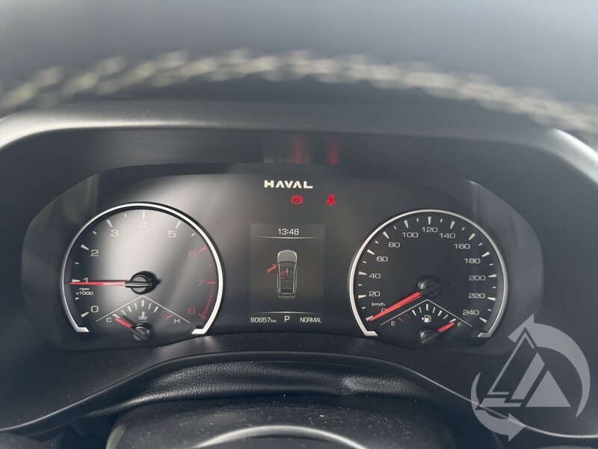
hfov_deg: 71.6
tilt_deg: -23.1
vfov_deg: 56.8
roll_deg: -2.3
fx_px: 415
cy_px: 224
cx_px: 299
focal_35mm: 24
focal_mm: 6.76
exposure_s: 1/121
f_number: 1.78
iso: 125
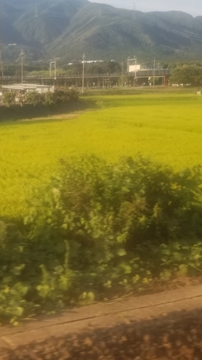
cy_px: 148
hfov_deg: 19.9
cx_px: 7
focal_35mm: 59
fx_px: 561
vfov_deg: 35.3
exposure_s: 1/568
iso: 50
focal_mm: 4.25
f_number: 1.7
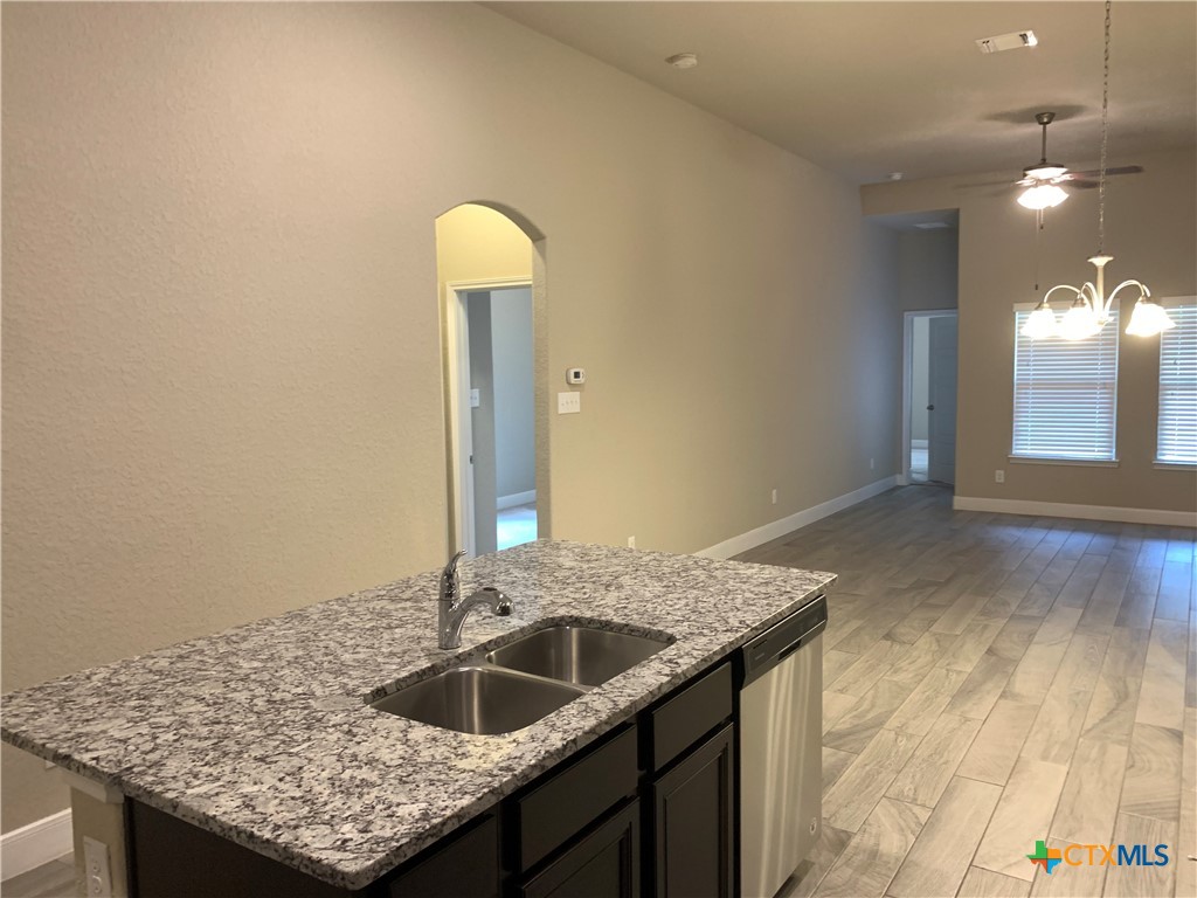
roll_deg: +0.1
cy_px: 449
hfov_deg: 67.3
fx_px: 899
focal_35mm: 26
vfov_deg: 53.1
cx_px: 598
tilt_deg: -4.8
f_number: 1.8
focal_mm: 4.25
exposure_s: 1/60
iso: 200
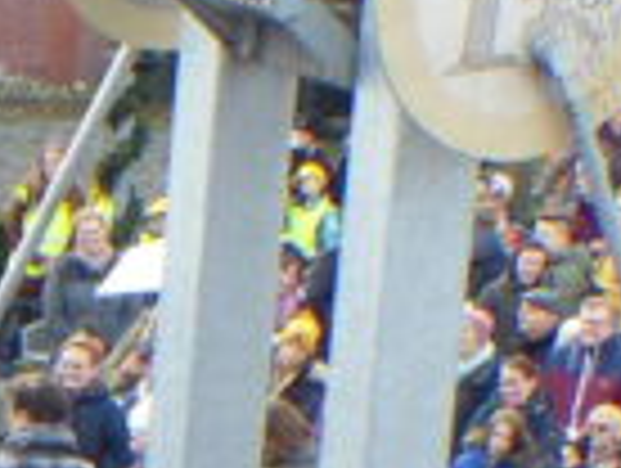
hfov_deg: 7.4
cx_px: -765
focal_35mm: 252
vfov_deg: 5.8
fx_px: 4529
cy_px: 976
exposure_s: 1/125
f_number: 2.8
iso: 100
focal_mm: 6
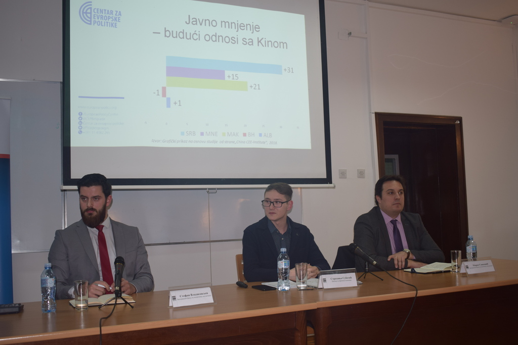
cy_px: 172
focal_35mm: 39
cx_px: 259
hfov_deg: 49.5
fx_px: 561
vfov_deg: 34.2
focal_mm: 26
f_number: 4
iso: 280
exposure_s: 1/60
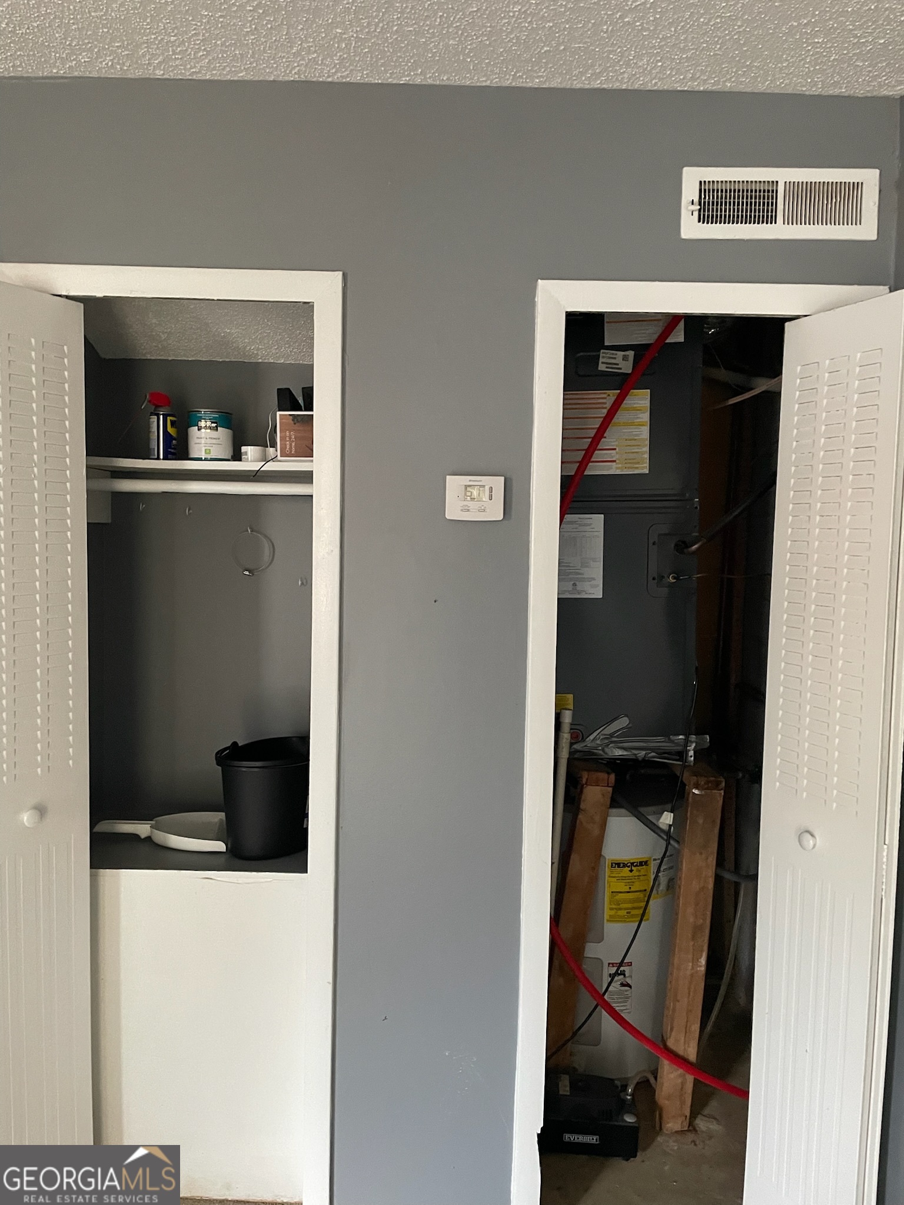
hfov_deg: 53.1
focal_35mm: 26
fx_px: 905
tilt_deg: -4.2
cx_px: 452
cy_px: 602
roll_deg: -1.2
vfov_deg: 67.3
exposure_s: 1/40
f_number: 1.6
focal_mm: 4.2
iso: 640
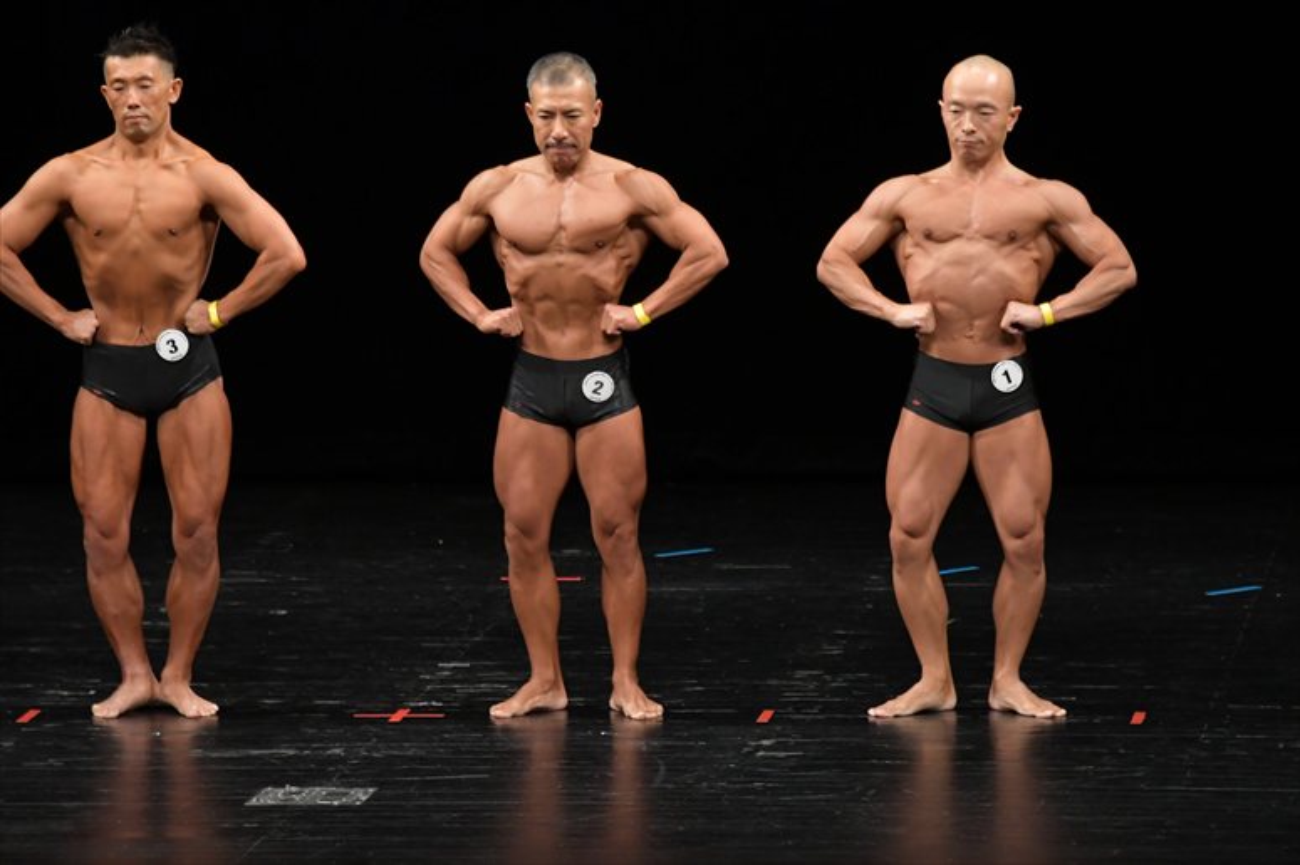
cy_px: 432
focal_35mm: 270
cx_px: 650
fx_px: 9745
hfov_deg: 7.6
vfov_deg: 5.1
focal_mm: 180
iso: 2500
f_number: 5.6
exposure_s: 1/400
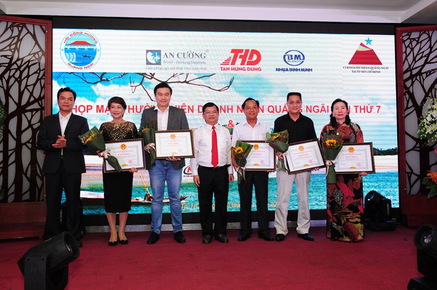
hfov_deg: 58.8
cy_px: 145
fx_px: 388
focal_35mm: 32
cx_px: 218
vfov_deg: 41.0
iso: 800
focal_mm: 32
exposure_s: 1/200
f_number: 6.3
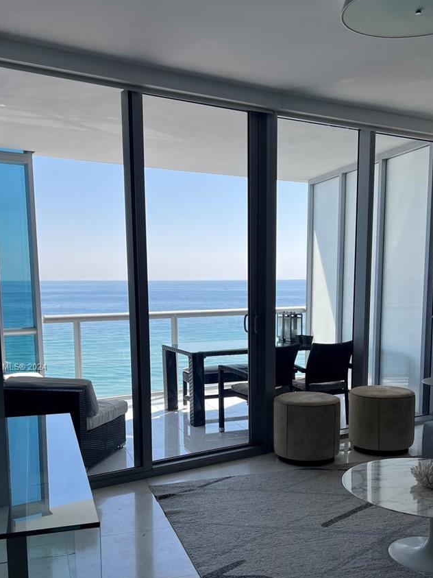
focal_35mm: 37
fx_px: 617
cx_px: 230
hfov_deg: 38.6
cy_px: 368
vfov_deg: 49.6
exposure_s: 1/827
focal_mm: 5.7
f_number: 1.5
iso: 50
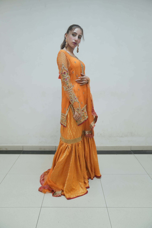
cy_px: 114
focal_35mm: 30
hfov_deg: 43.6
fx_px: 190
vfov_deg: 61.9
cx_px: 76
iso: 400
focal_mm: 30
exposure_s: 1/100
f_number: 2.8
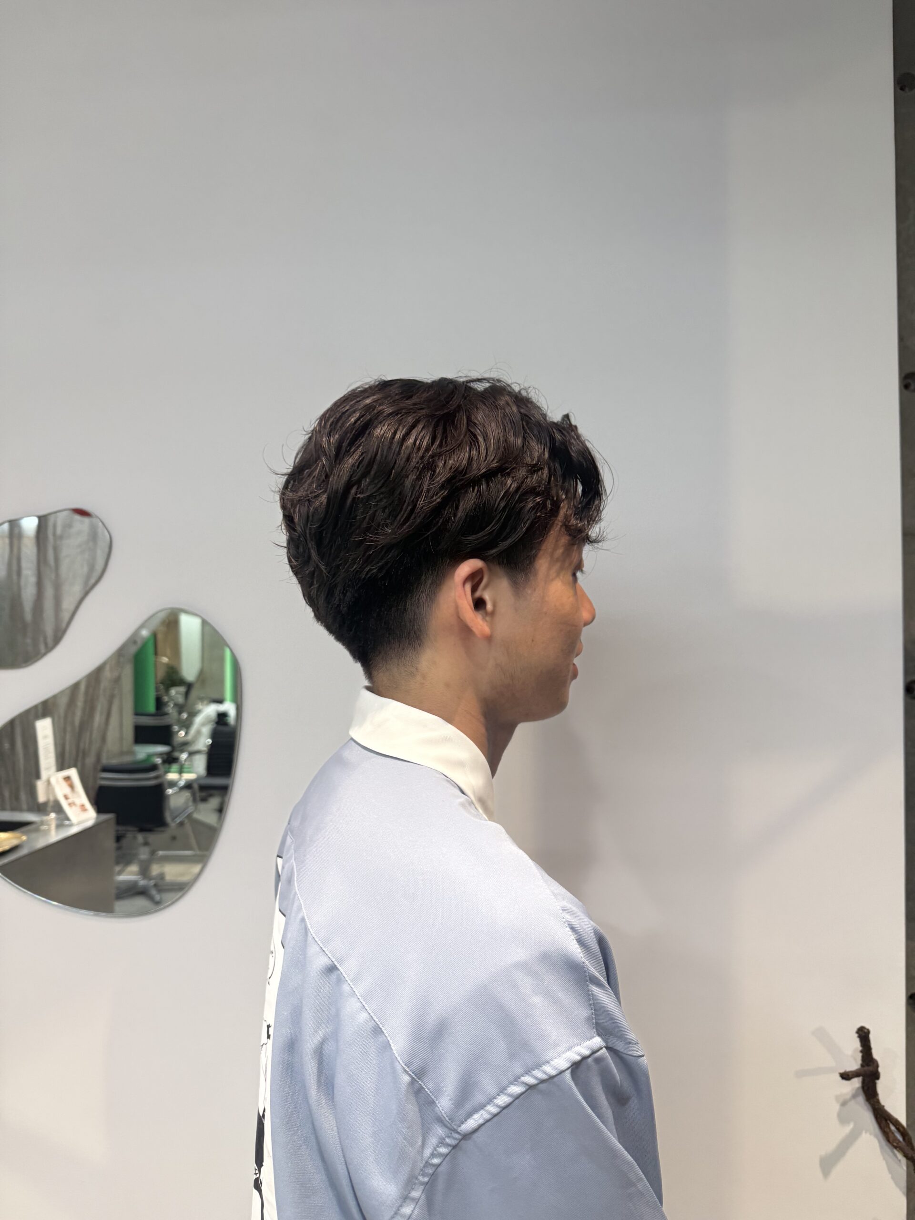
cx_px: 458
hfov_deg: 56.8
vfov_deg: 71.6
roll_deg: +0.1
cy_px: 610
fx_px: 846
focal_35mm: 24
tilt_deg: +2.3
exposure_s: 1/100
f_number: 1.78
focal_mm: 6.76
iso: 80
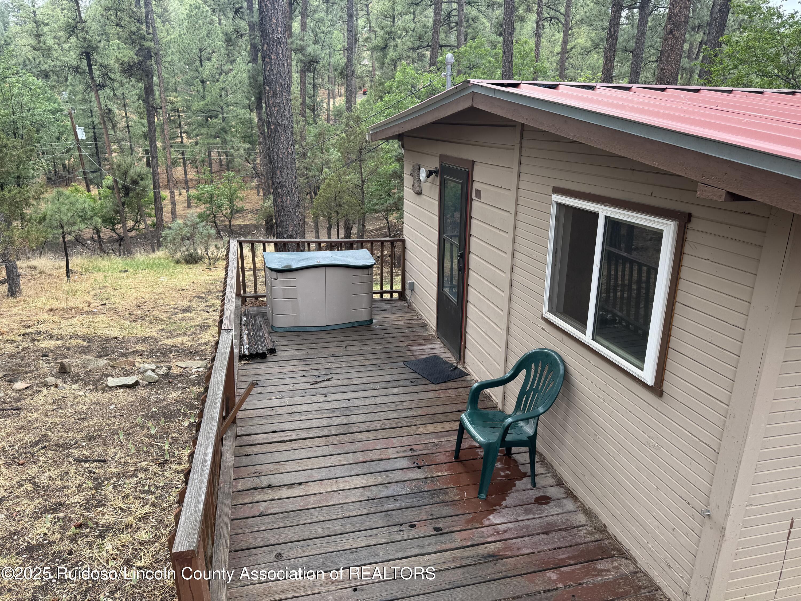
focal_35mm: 24
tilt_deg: -19.1
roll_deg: -0.5
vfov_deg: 56.8
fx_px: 555
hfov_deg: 71.6
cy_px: 300
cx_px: 400
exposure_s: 1/253
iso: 64
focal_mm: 6.76
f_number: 1.78
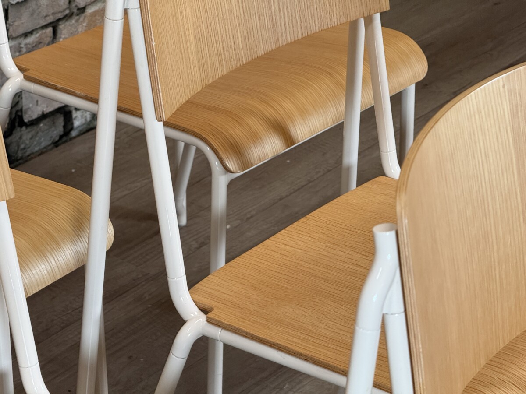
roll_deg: -2.9
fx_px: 1823
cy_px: 197
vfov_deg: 12.3
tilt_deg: -28.7
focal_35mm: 120
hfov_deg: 16.4
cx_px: 263
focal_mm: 15.66
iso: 250
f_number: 2.8
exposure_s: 1/89
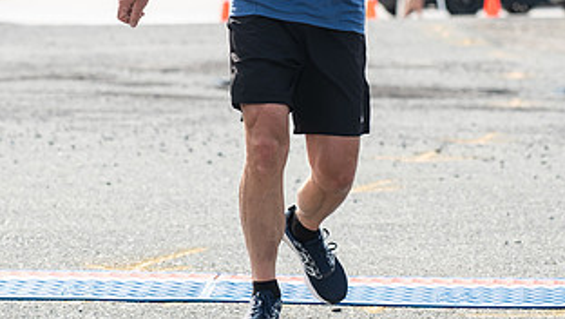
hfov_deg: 8.8
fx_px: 3673
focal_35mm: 245
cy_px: -21
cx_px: 293
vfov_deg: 5.0
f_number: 4.5
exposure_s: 1/1250
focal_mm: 100
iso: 250
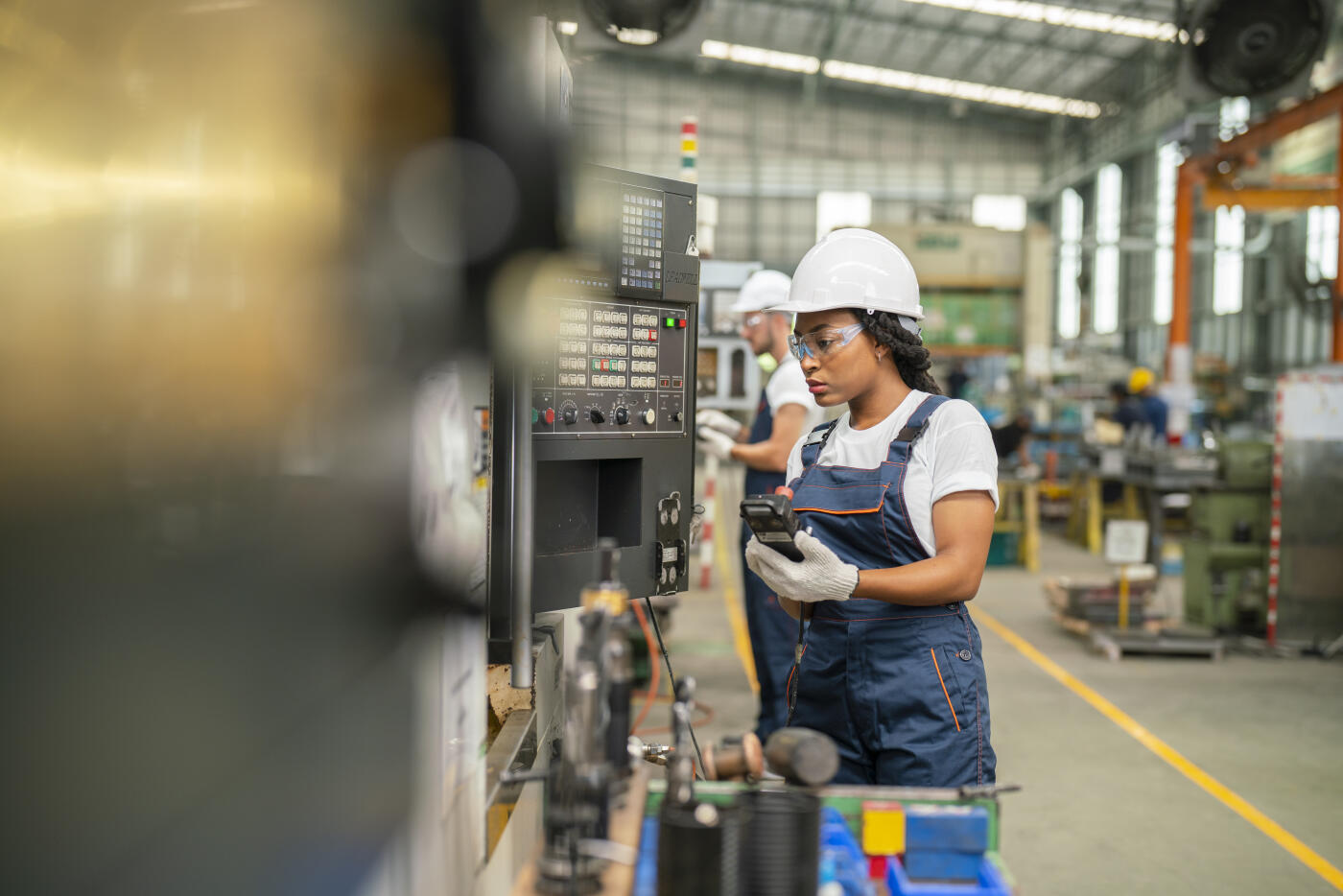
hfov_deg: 39.6
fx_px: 1866
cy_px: 448
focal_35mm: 50
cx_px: 672
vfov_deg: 27.0
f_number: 1.8
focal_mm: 50
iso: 320
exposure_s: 1/500
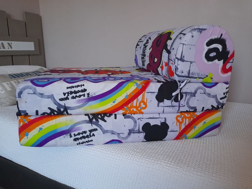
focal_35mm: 25
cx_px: 126
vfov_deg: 54.9
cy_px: 94
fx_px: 182
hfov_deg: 69.4
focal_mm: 4.6
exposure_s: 1/25
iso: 400
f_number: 2
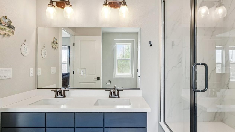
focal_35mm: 20
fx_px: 125
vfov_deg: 55.9
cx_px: 122
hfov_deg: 86.6
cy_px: 66
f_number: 8
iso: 800
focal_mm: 10
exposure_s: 1/15
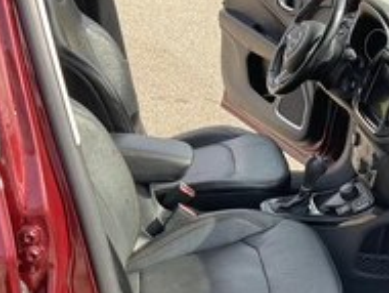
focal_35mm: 61
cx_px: 346
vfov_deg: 23.8
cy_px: 227
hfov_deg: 30.3
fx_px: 686
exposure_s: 1/182
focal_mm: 3
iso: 25
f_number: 1.8
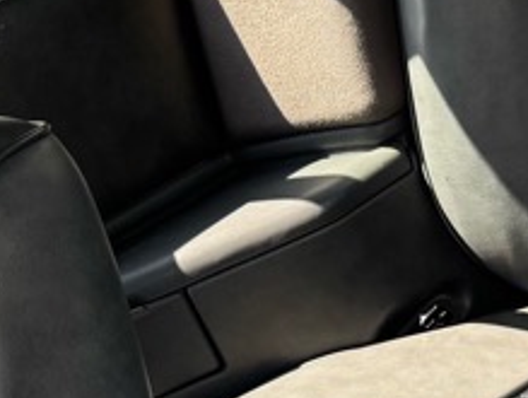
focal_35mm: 112
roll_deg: +18.1
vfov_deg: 12.8
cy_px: 545
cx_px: 704
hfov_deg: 16.5
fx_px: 1711
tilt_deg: -32.1
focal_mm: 6.76
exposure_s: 1/189
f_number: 1.78
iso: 64
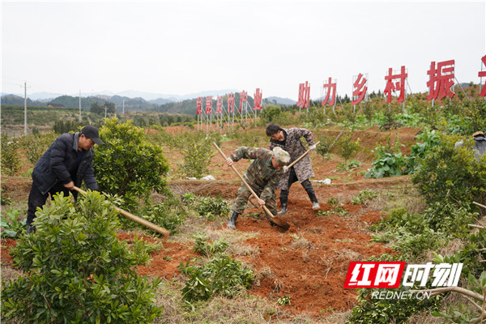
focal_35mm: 39
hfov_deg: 49.6
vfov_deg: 34.2
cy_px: 162
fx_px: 526
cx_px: 243
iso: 100
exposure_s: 1/100
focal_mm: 39
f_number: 5.6
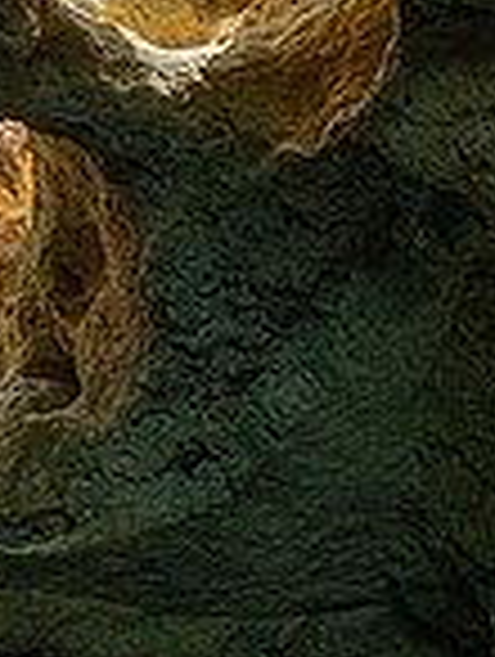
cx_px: 135
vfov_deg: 25.8
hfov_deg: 20.6
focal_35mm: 71
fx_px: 1350
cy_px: 680
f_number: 8
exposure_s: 1/1250
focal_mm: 24
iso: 4000
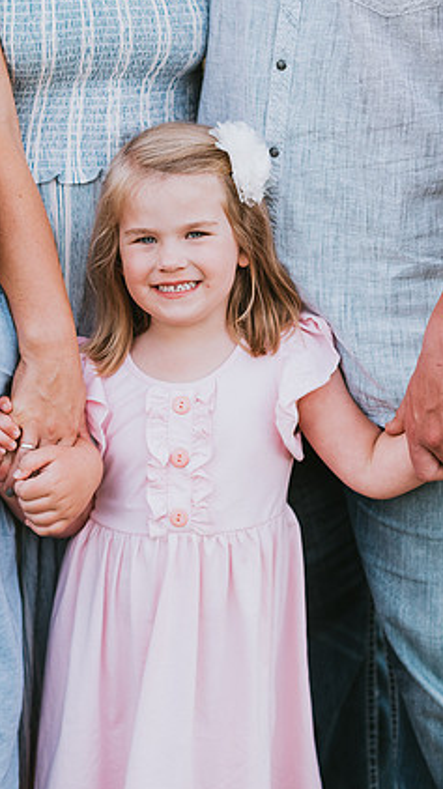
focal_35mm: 95
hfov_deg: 12.7
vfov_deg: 22.5
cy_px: 380
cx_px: 172
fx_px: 1986
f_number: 2.5
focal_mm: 85
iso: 200
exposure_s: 1/400
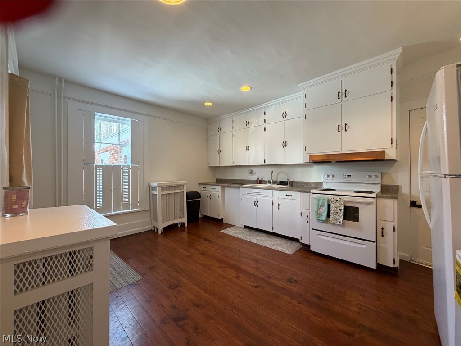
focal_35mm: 14
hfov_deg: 102.1
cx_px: 230
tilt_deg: -0.3
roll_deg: -0.2
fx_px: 186
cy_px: 173
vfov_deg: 85.7
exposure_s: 1/120
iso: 250
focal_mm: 2.22
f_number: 2.2
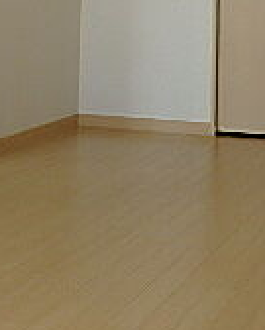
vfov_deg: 21.7
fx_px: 763
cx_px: 234
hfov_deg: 19.4
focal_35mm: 78
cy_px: -114
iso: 125
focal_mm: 3.7
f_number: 3.5
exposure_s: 1/100
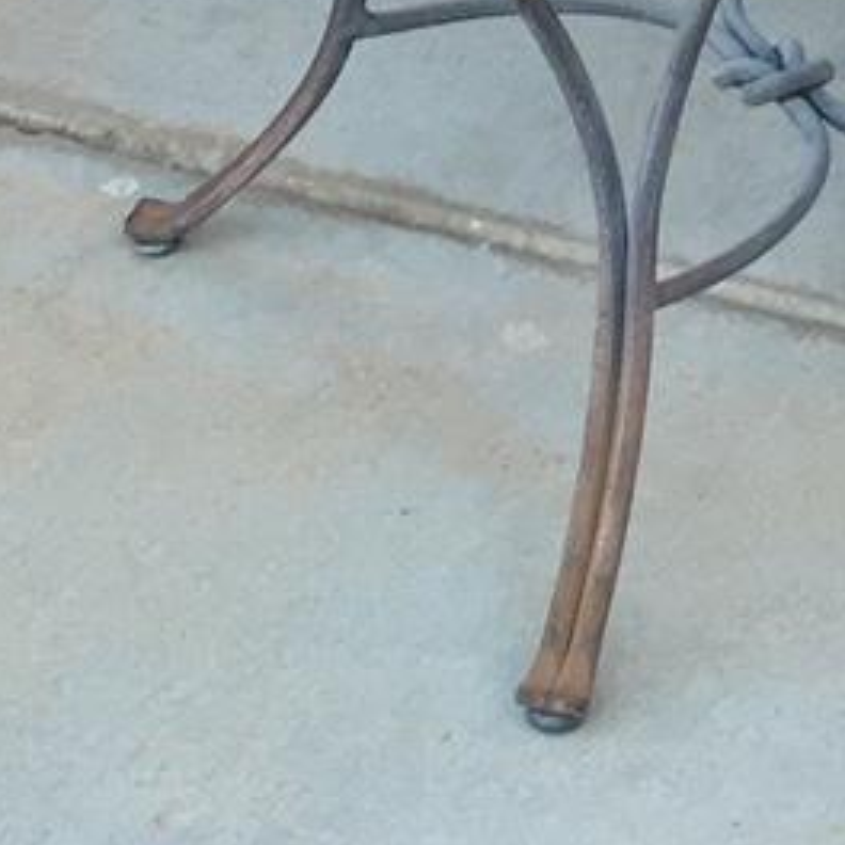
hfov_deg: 8.7
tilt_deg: -11.8
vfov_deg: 8.1
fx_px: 5413
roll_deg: -0.8
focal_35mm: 196
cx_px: 1210
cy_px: -1367
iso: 40
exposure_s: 1/120
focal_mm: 4.15
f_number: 2.2
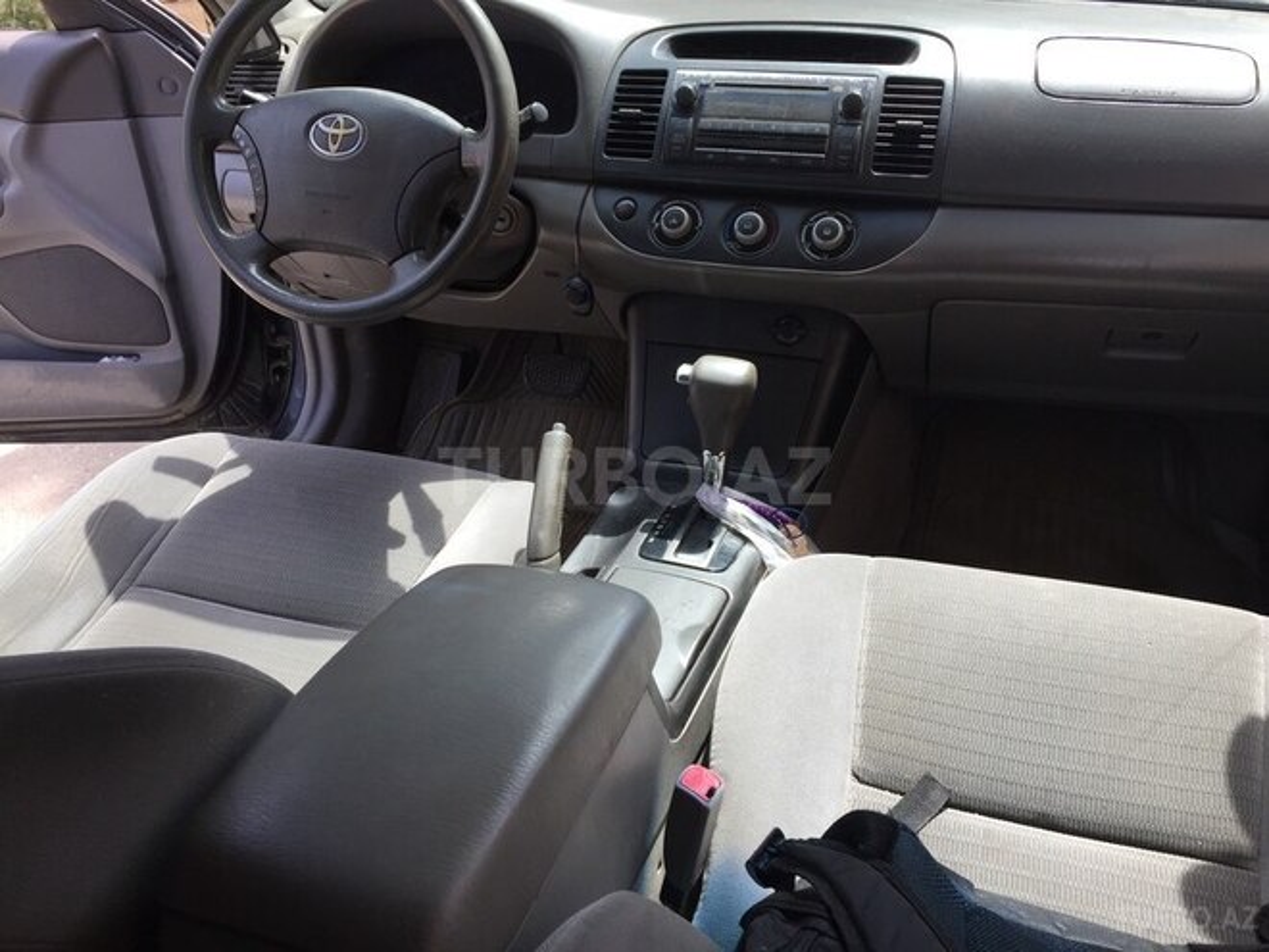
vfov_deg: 48.2
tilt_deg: -29.0
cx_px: 634
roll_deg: +0.7
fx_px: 1063
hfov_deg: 61.7
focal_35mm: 29
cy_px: 476
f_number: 2.2
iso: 32
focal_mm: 4.15
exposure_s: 1/275
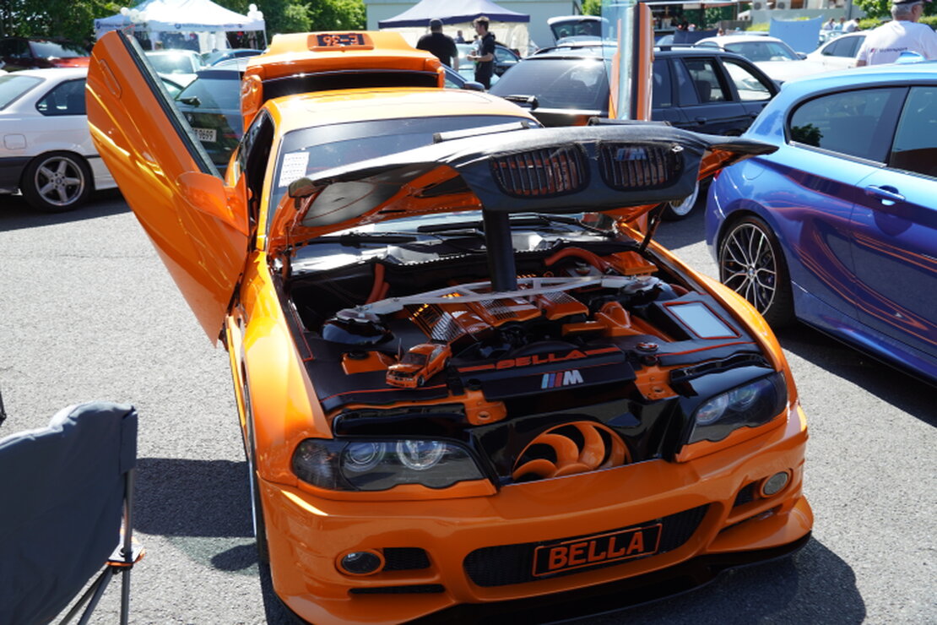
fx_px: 898
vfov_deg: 38.4
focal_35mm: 34
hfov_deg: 55.1
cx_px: 468
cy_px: 312
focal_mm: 23
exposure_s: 1/60
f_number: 4
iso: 160
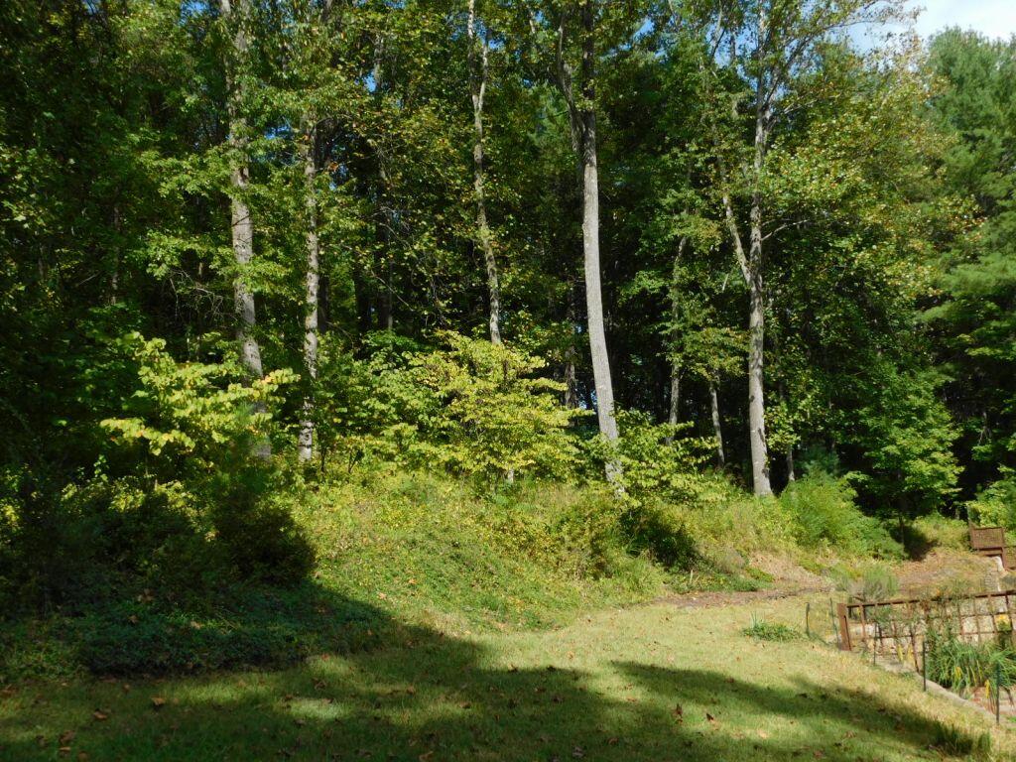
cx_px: 508
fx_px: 1057
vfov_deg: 39.7
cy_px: 381
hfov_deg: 51.4
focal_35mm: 36
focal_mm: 6.3
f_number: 3.5
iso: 125
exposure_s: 1/640
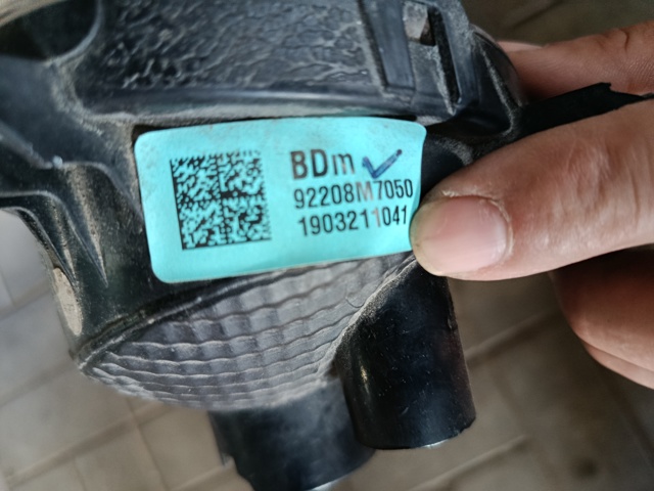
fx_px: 453
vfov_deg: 56.8
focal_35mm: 24
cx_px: 327
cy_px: 246
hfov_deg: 71.6
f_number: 1.7
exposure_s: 1/25
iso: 1861
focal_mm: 5.24
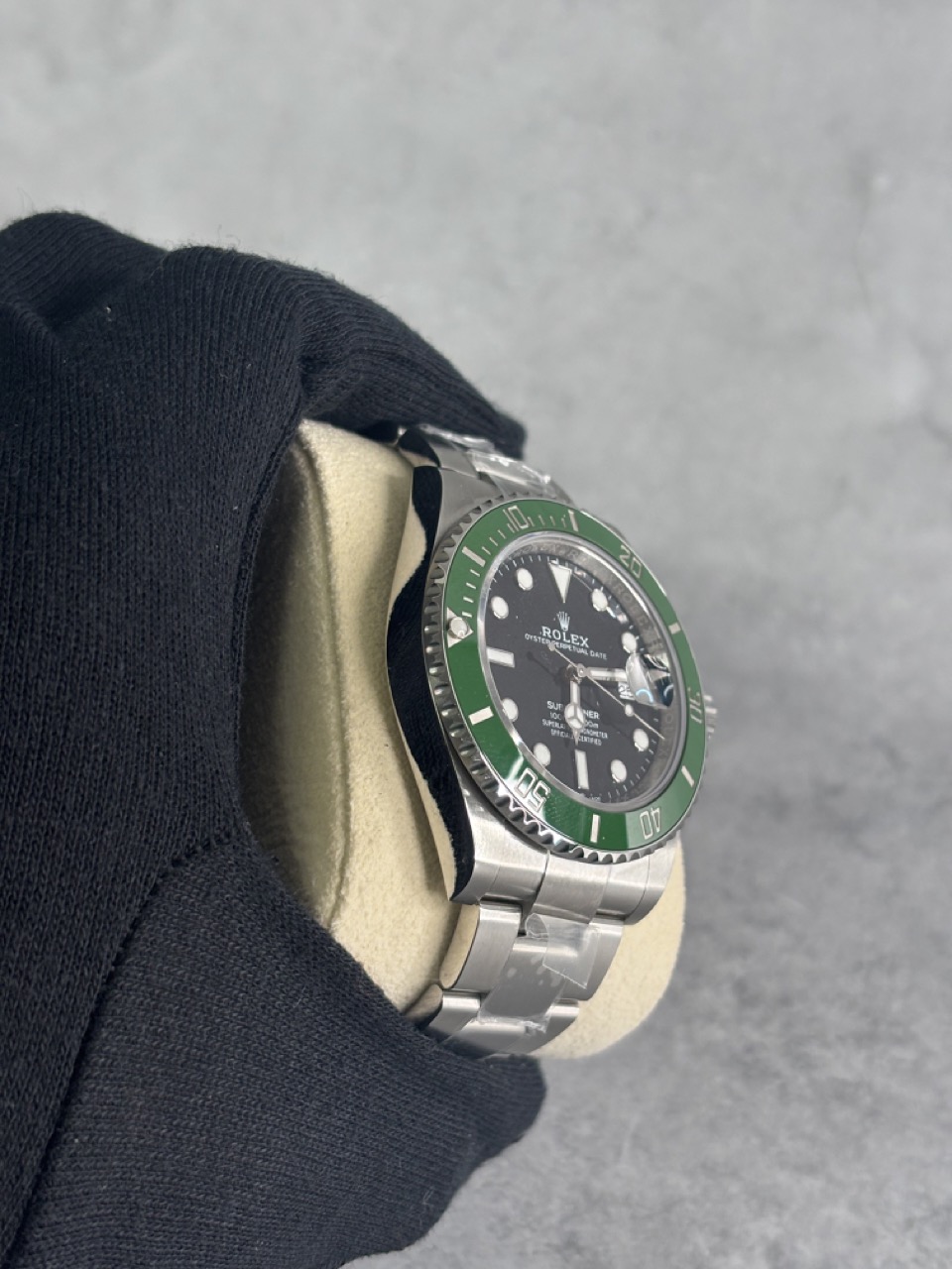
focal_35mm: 52
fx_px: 1907
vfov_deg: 36.8
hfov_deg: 28.0
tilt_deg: -36.8
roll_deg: +0.3
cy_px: 634
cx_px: 476
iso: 40
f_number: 1.6
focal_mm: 5.96
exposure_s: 1/84
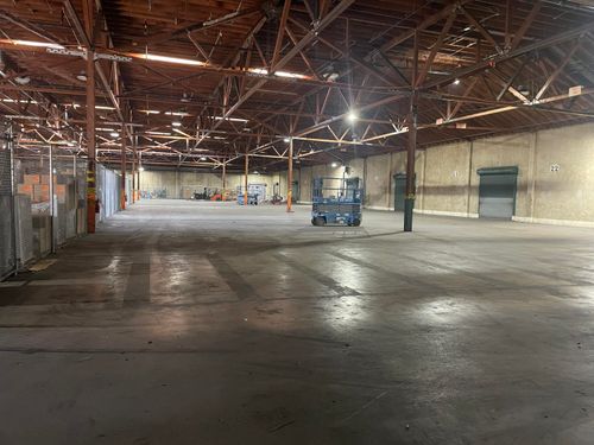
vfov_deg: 53.1
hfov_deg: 67.3
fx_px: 446
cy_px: 222
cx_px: 297
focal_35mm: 26
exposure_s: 1/30
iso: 640
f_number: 1.6
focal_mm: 4.2
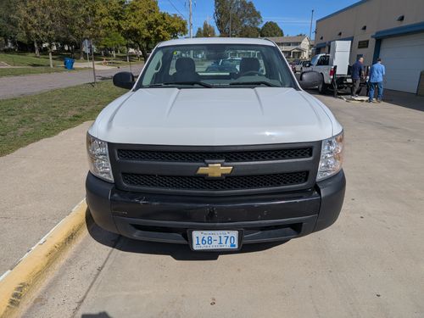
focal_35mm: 24
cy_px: 159
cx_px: 212
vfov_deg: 56.8
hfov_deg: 71.6
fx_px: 294
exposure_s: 1/17544
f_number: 1.7
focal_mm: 4.53
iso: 29
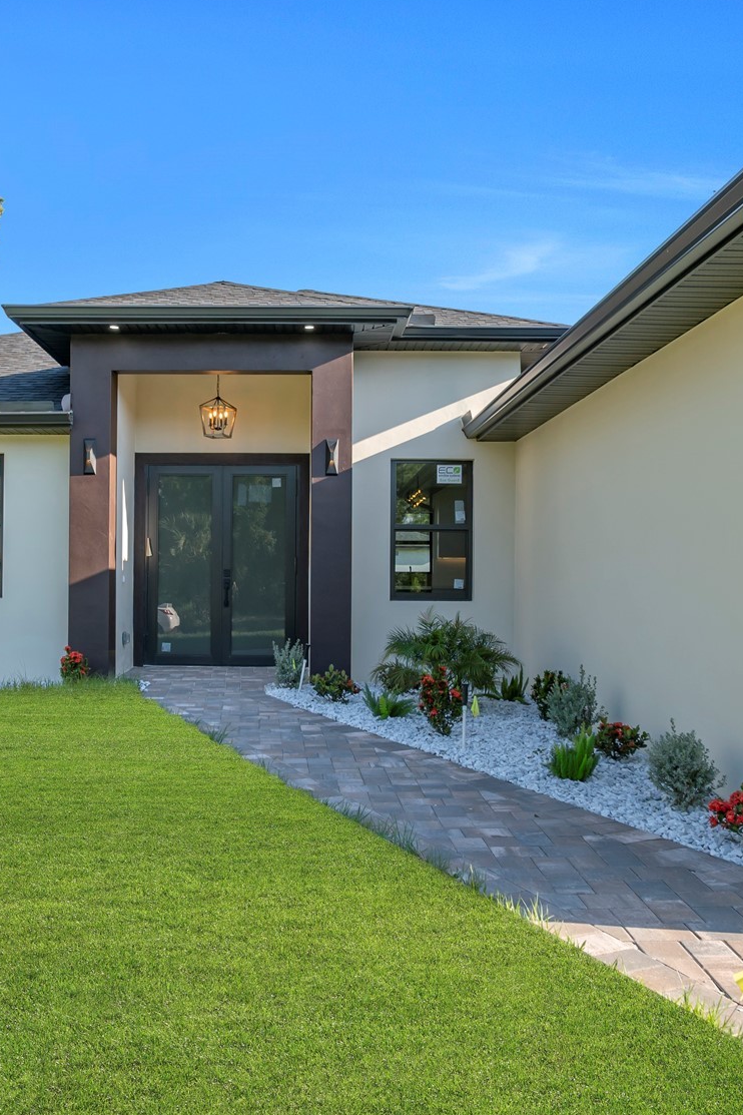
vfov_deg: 58.7
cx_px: 265
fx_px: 991
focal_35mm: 32
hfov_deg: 40.7
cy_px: 551
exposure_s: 1/160
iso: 100
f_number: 6.3
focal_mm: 14
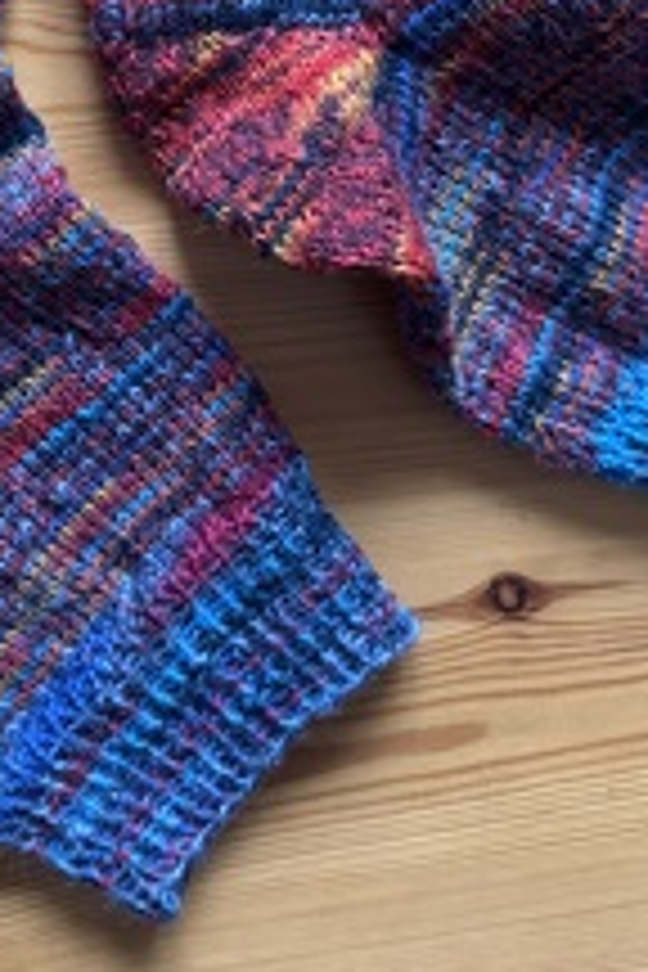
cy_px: 63
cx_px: 171
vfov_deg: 34.4
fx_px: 1458
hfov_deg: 24.8
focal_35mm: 54
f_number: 1.78
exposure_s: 1/60
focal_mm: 6.76
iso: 500
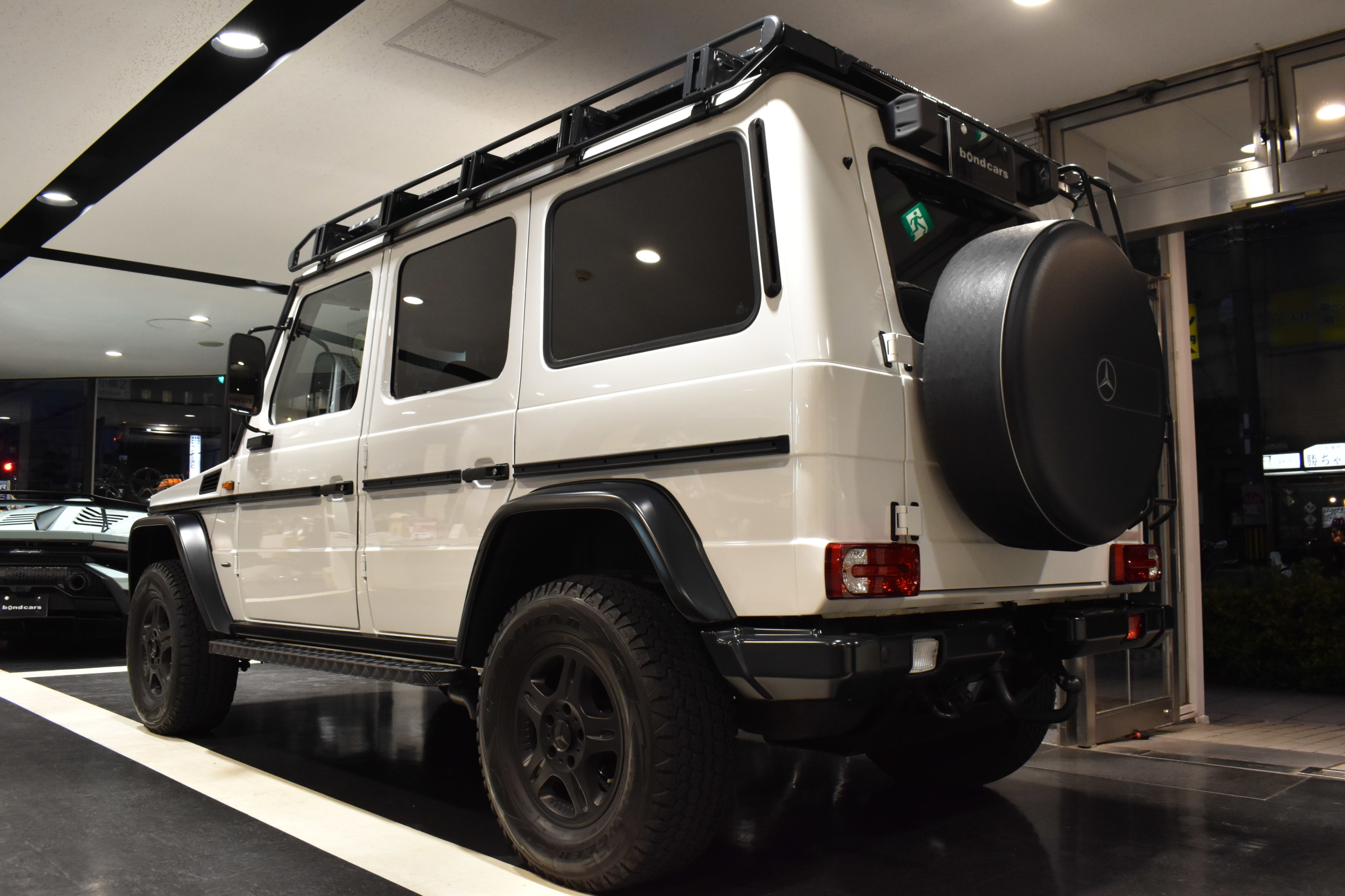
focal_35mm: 30
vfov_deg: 43.6
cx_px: 672
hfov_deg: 61.9
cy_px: 448
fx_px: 1121
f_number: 8
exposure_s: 1/30
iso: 1400
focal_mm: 20
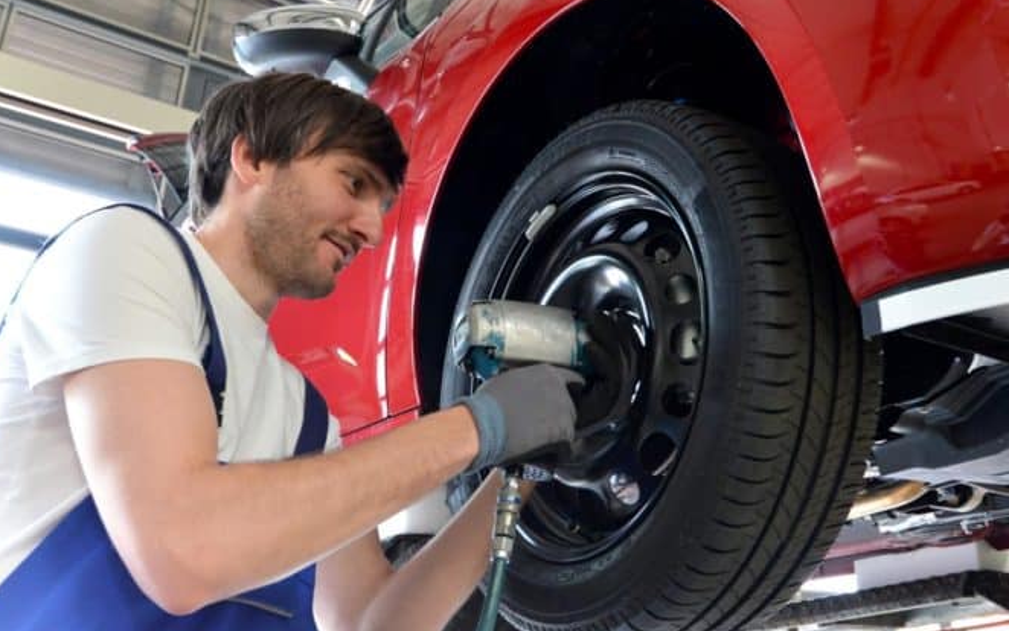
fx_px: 1128
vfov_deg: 31.0
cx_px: 668
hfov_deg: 47.5
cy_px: 203
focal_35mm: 41
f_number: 5.6
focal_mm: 26
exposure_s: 1/50
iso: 1600
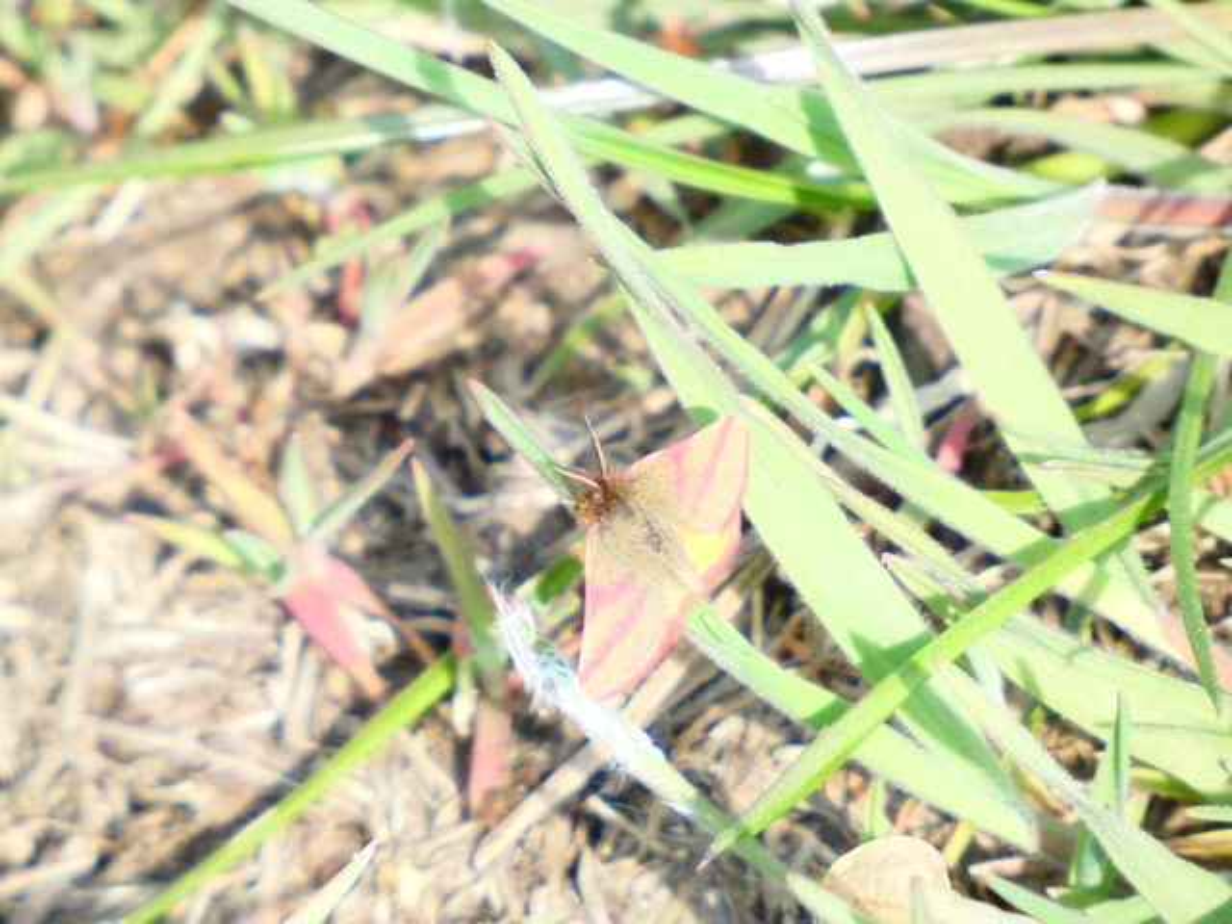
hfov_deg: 1.7
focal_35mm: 1200
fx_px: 42709
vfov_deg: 1.2
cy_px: 462
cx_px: 616
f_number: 5.9
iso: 100
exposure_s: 1/160
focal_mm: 215
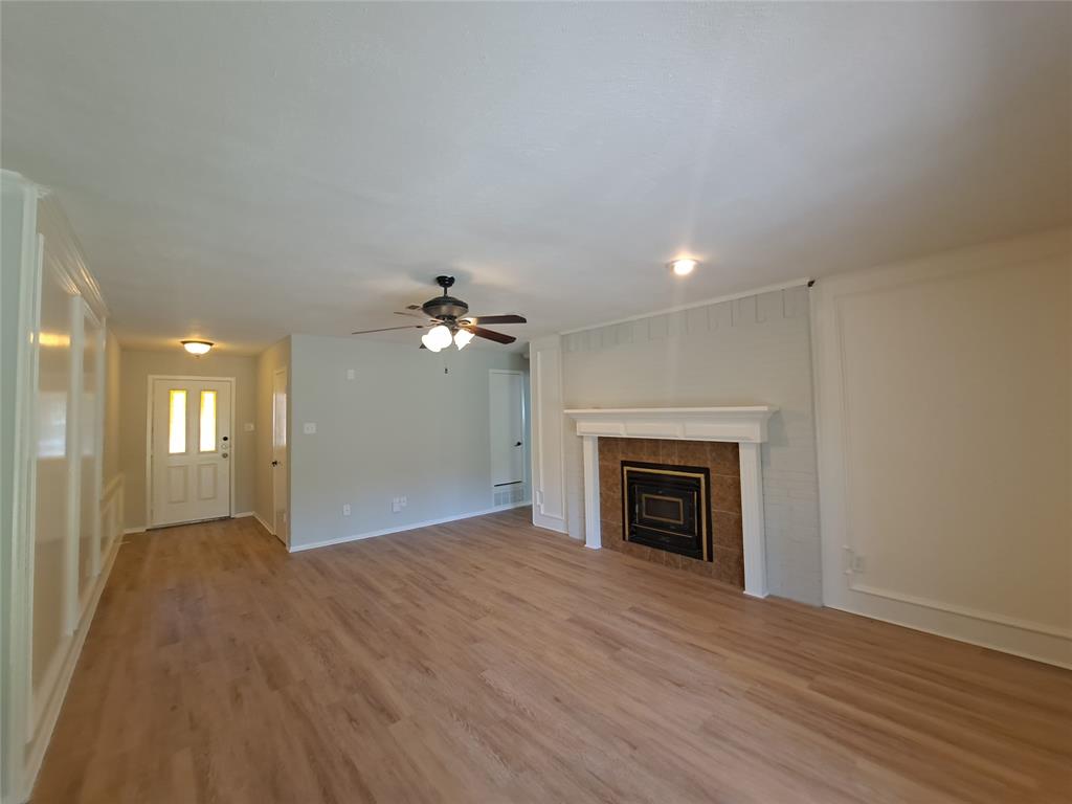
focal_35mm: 13
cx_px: 536
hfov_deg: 106.2
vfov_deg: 89.9
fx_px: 403
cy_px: 402
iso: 160
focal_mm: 1.74
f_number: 2.2
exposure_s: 1/50
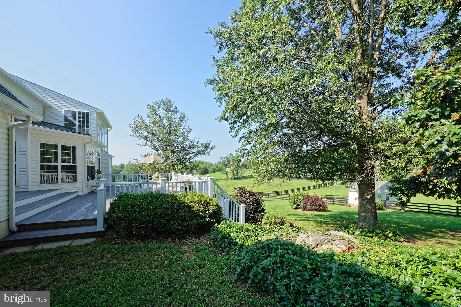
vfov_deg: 81.2
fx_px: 179
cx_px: 230
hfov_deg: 104.2
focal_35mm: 14
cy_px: 154
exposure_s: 1/100
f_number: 13
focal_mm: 14
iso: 320
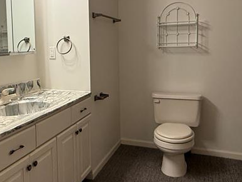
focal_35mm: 37
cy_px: 66
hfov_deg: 49.6
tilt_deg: -4.8
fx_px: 259
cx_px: 91
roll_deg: +1.3
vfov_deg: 38.4
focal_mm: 2.22
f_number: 2.2
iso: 320
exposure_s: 1/120
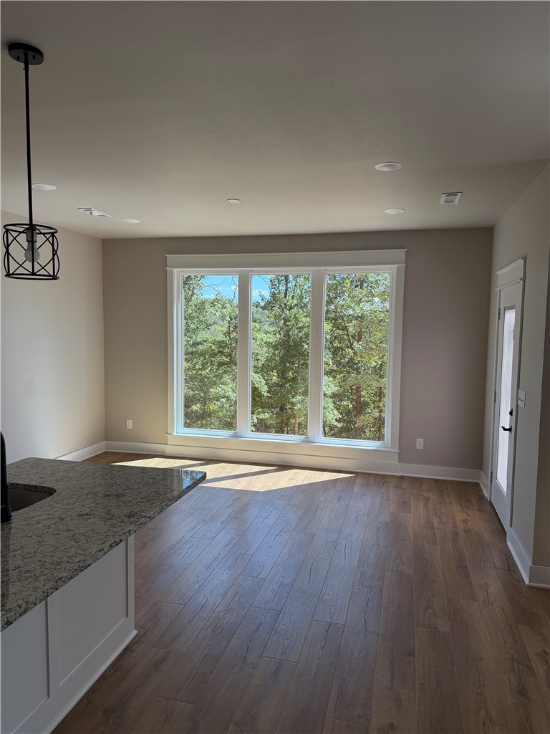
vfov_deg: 71.6
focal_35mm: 24
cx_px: 275
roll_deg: -1.0
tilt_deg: -4.6
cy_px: 367
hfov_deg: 56.8
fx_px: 508
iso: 100
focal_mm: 6.76
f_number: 1.78
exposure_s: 1/571
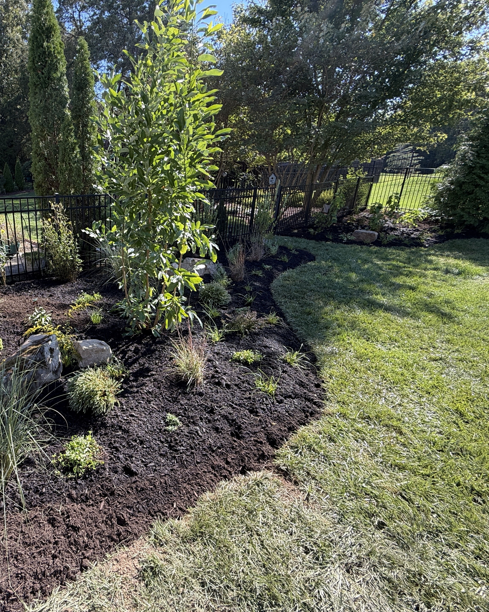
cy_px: 298
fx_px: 344
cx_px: 113
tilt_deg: -18.3
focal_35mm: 19
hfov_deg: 65.7
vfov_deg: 83.3
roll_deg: +1.4
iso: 50
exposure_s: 1/265
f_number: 2.2
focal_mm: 2.22
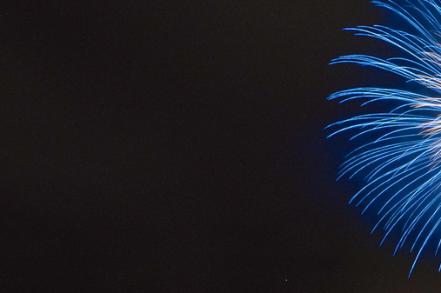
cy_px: 480
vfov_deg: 4.9
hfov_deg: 7.2
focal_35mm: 276
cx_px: 849
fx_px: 3378
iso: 100
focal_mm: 70
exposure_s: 10
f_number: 14
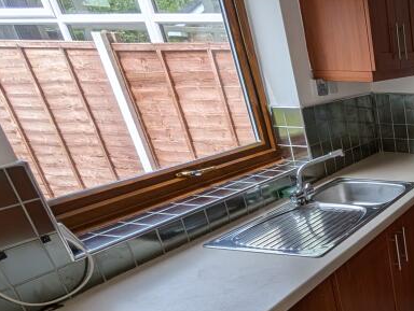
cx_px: 514
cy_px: 234
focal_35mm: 32
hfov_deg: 38.6
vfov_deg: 42.8
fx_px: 383
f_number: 1.7
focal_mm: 2.02
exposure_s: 1/813
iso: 53
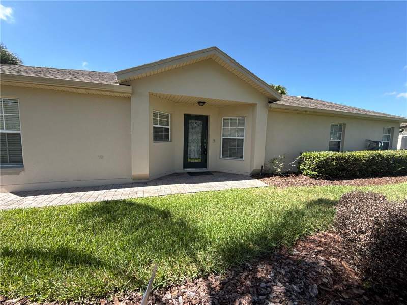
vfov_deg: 85.7
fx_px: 165
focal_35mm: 14
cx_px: 204
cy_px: 152
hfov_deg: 102.1
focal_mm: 2.22
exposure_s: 1/809
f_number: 2.2
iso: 50
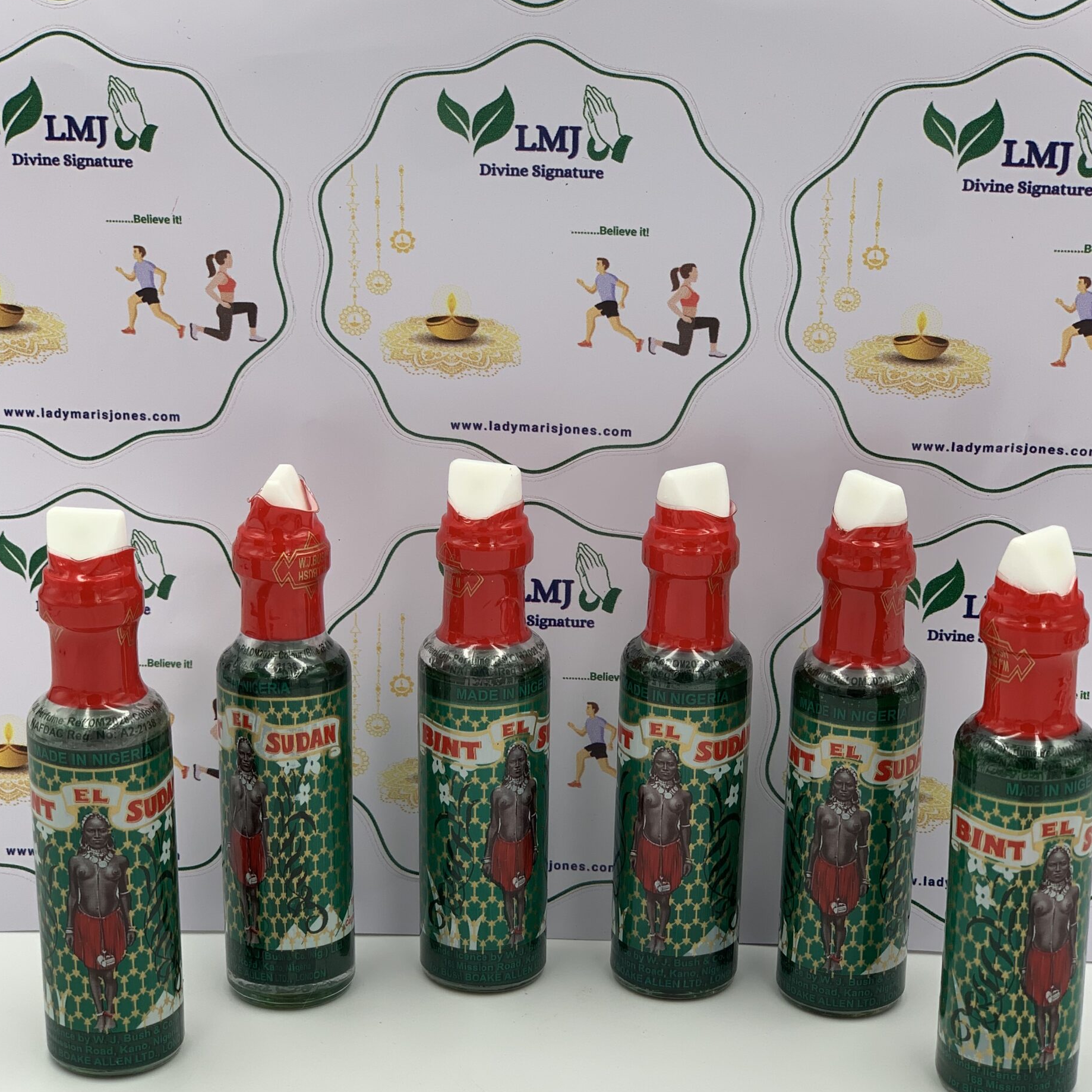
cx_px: 534
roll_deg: -0.8
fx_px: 2284
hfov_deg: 26.9
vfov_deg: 26.8
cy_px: 666
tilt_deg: -20.0
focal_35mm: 64
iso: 16
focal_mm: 6
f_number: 2.4
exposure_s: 1/115
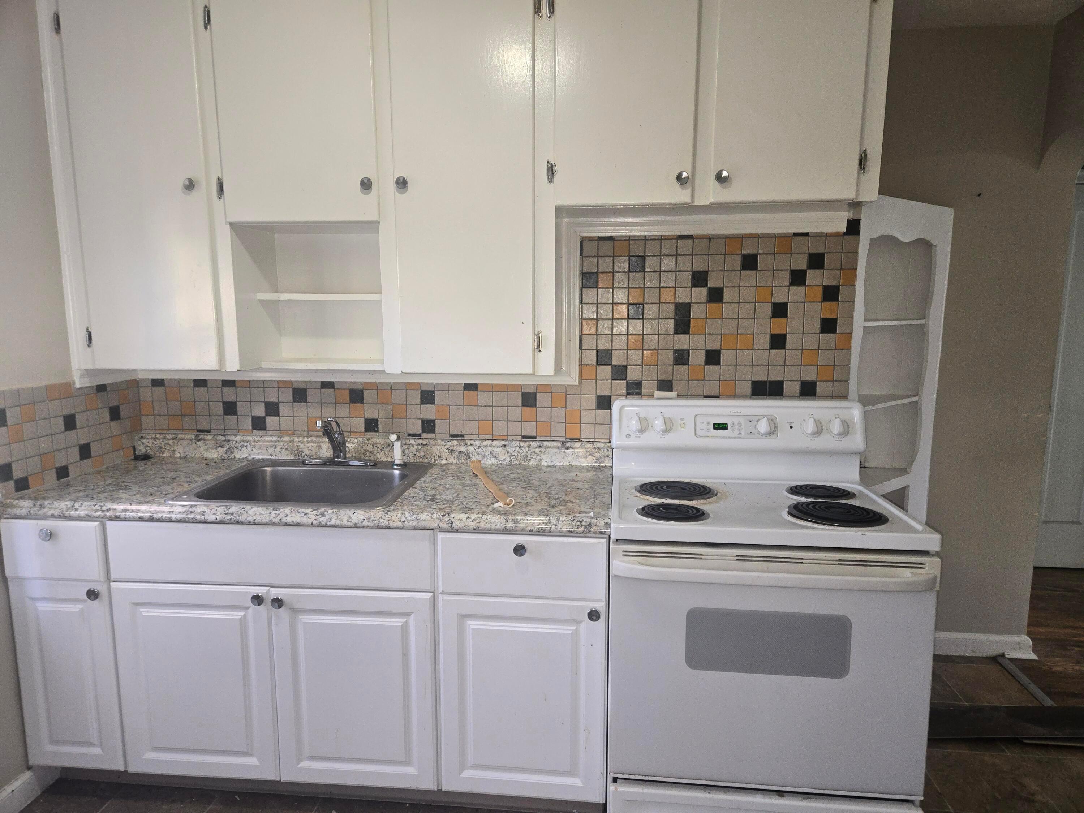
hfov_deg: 73.9
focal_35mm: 23
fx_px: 720
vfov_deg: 58.9
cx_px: 542
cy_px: 406
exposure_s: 1/60
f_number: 1.8
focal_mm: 5.4
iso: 125
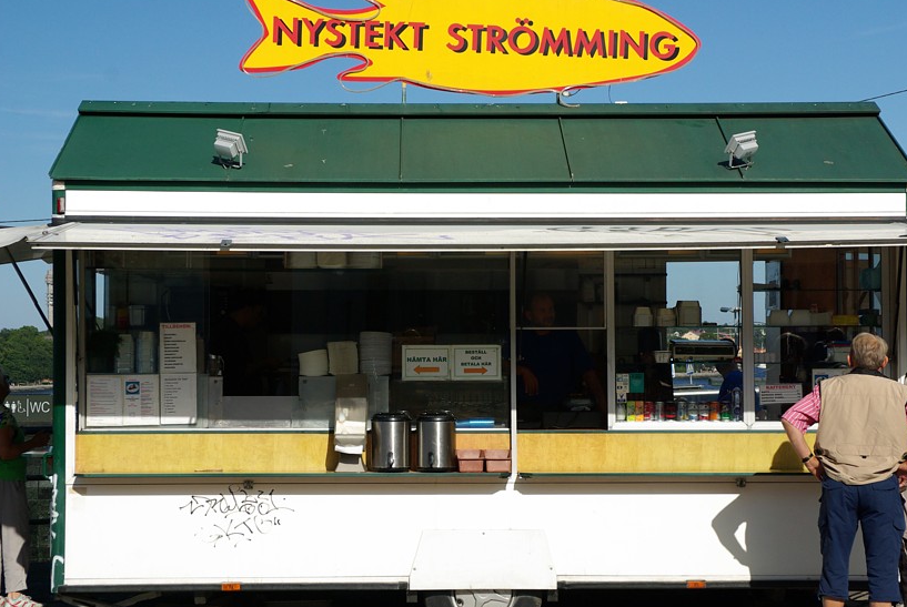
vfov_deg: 15.7
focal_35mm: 88
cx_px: 488
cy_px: 301
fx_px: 2209
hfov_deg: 23.2
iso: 250
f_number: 6.3
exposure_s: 1/500
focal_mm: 53
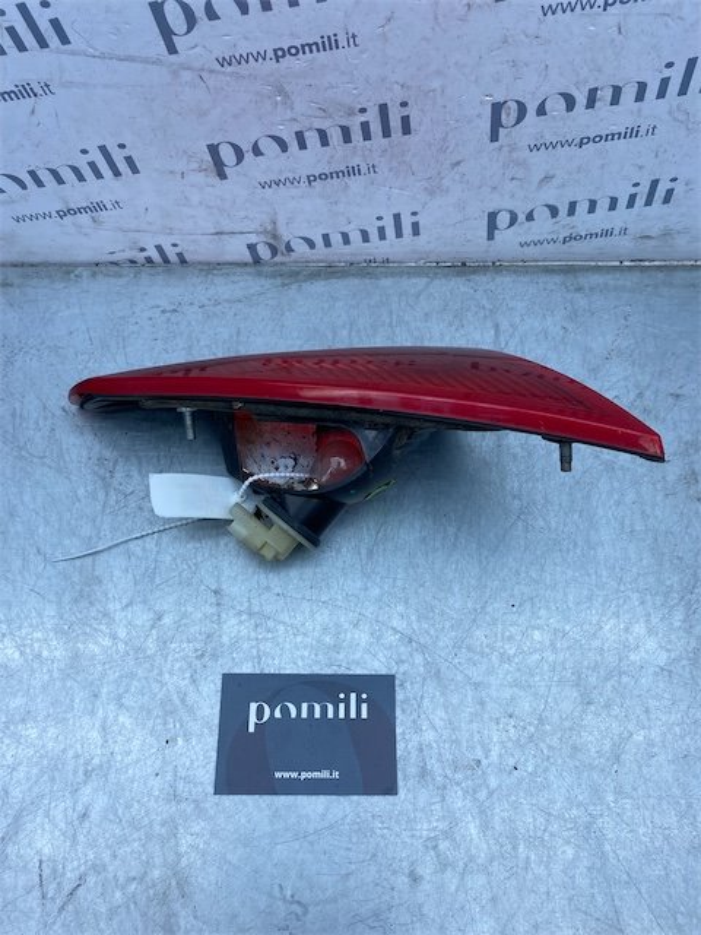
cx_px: 350
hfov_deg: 53.1
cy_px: 468
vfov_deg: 67.3
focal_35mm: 26
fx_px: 702
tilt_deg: -65.9
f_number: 1.8
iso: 32
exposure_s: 1/1063
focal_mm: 4.25
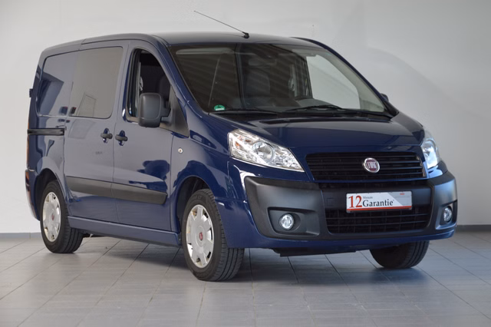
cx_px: 246
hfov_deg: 20.6
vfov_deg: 13.8
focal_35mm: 99
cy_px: 164
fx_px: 1349
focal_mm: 66
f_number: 5.3
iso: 400
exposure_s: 1/80
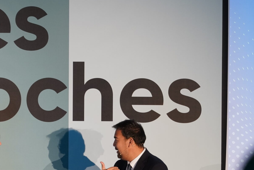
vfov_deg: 5.3
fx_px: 1835
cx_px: 60
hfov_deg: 7.9
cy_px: 175
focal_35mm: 260
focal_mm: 122
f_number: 4.5
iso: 2500
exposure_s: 1/160
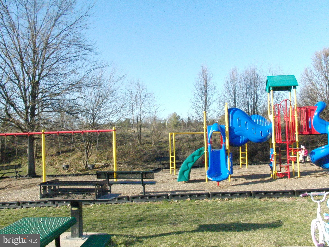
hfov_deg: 51.4
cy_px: 124
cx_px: 164
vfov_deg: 39.7
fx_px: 342
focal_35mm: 36
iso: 1600
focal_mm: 7.3
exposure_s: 1/640
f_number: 15
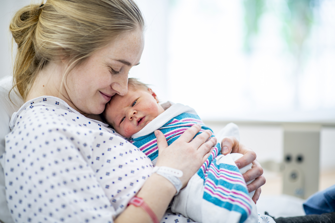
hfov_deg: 23.9
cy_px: 112
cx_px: 168
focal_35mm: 85
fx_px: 791
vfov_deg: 16.1
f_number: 1.4
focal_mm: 85
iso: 160
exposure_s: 1/320
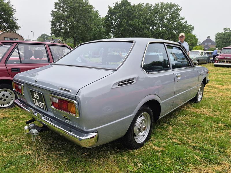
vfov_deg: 58.9
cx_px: 116
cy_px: 86
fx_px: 153
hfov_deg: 73.9
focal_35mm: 23
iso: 80
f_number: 1.8
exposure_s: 1/1036
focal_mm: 5.4
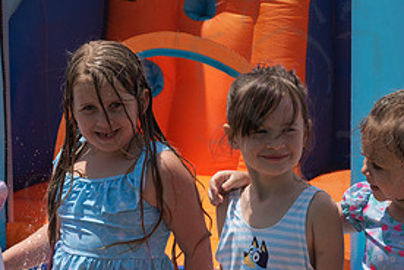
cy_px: 252
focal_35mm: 193
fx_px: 2166
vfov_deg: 7.1
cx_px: 288
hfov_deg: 10.6
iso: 400
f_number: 11
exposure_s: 1/800
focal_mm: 85
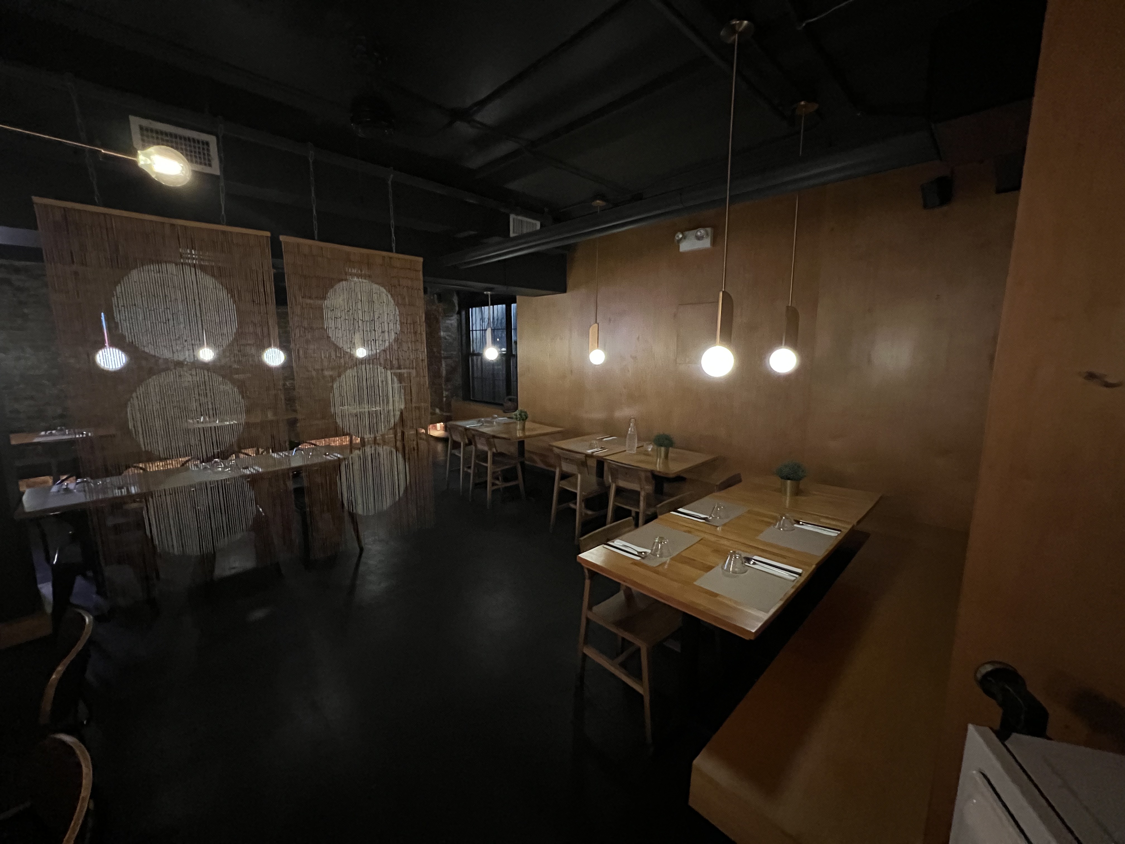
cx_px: 562
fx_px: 422
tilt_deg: -10.8
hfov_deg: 106.2
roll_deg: +0.3
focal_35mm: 13
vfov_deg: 89.9
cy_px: 422
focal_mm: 1.57
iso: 1250
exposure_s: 1/30
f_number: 1.8
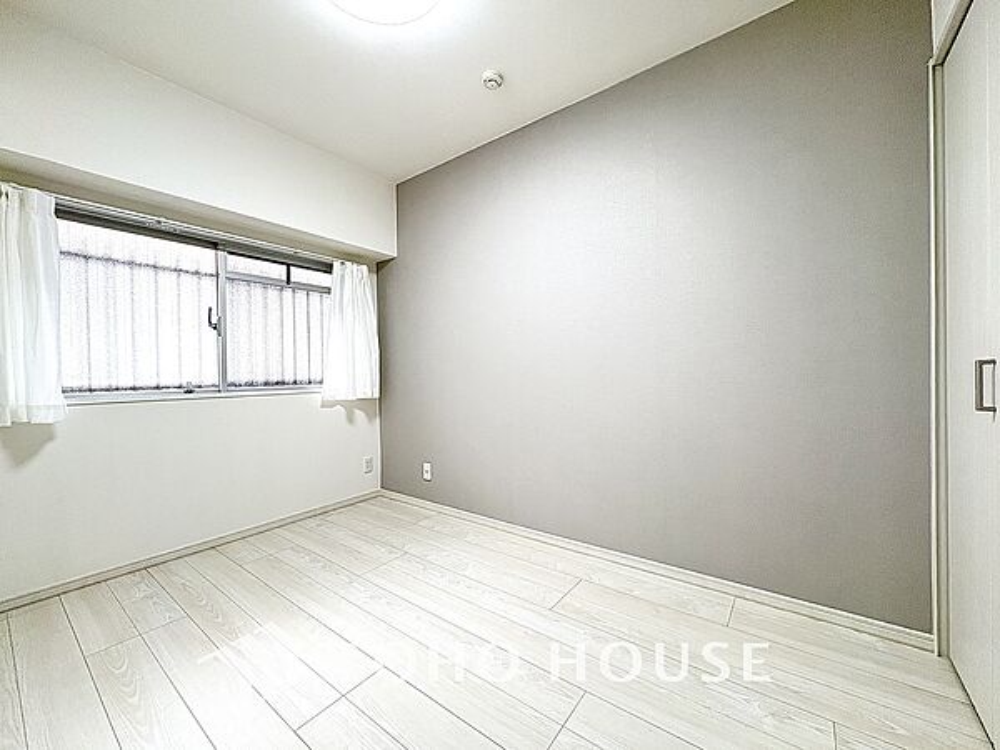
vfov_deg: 85.7
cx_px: 500
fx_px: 404
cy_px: 375
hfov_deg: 102.1
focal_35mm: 14
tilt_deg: -1.4
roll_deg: +1.8
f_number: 2.2
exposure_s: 1/99
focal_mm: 2.22
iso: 250
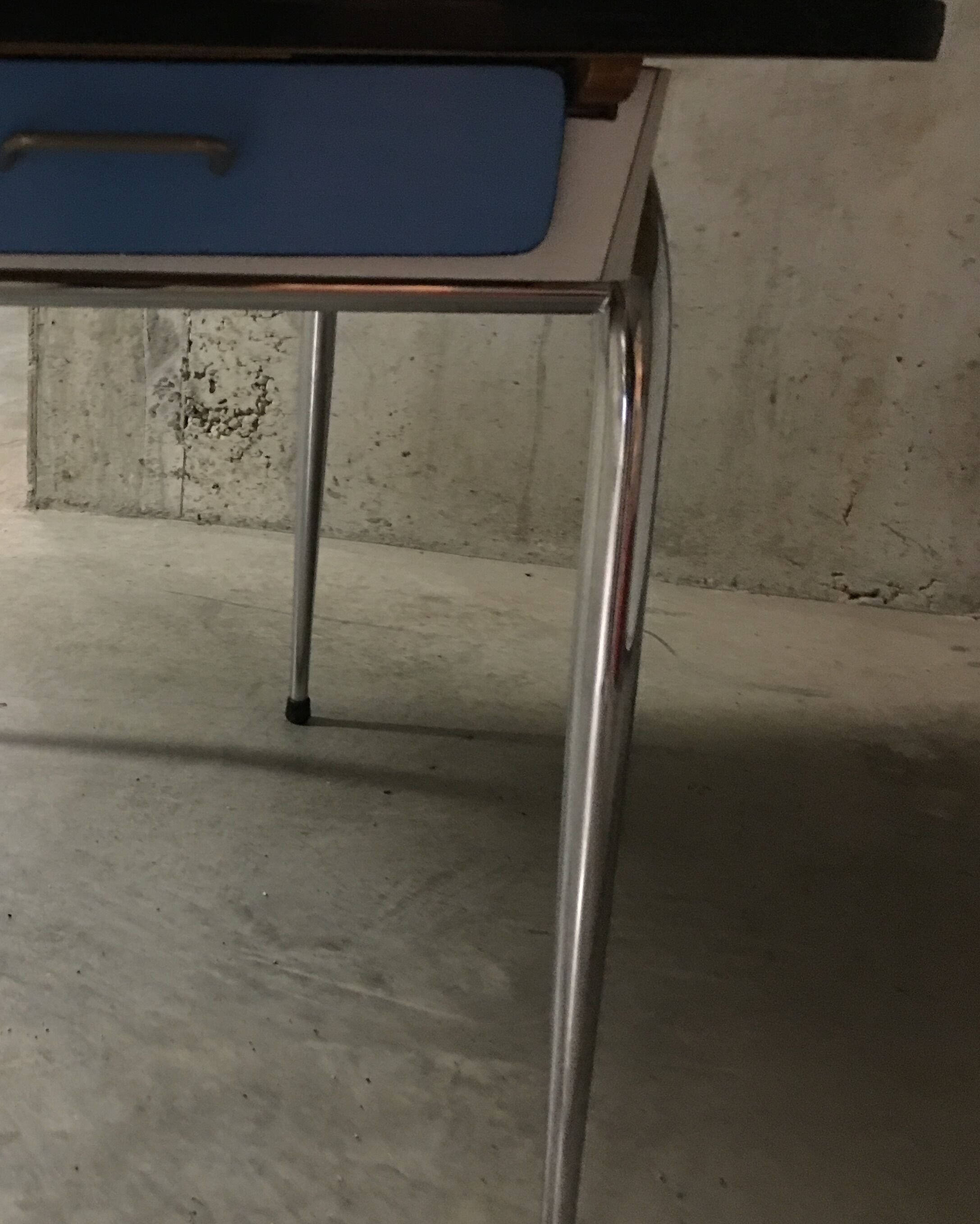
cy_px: 652
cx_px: 108
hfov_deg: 33.9
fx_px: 1523
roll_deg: -1.2
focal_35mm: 42
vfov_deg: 43.8
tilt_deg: -20.6
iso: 100
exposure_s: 1/4
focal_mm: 4.15
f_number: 2.2
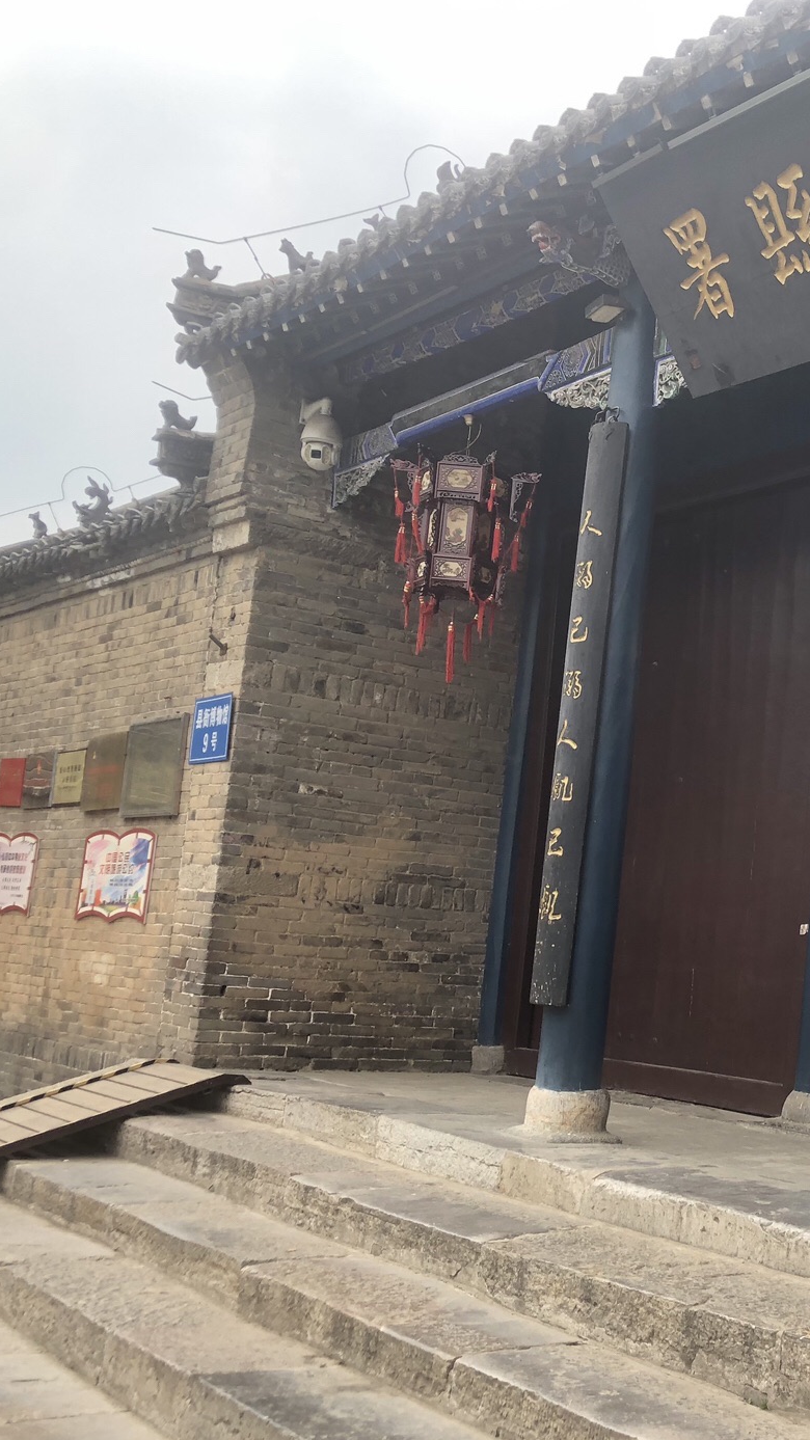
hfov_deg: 24.8
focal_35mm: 44
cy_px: 741
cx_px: 935
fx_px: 1680
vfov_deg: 46.4
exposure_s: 1/243
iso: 20
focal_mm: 3.99
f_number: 1.8
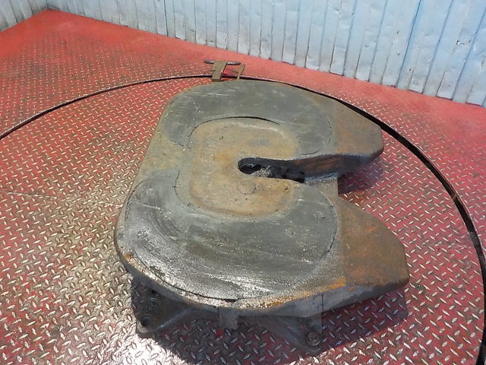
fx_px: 421
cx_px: 243
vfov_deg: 46.8
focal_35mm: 30
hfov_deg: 60.0
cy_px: 182
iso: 800
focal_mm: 4.1
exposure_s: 1/25
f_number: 3.3
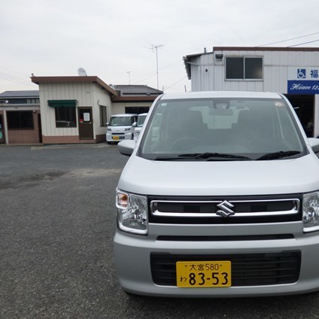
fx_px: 334
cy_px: 168
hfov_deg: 50.1
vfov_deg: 51.1
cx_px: 217
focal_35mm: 32
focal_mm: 4.3
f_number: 2.8
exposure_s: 1/500
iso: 100
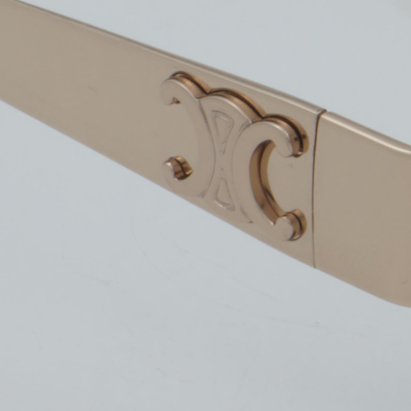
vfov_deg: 5.7
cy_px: 57
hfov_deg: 5.7
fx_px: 4124
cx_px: 481
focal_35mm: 307
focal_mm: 50
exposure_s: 1/4
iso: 100
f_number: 32
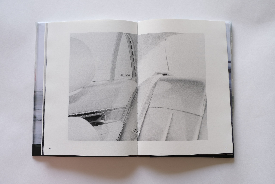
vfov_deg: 36.9
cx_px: 138
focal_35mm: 36
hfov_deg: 53.1
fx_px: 275
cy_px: 92
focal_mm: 24.3
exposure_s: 1/30
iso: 400
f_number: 5.6
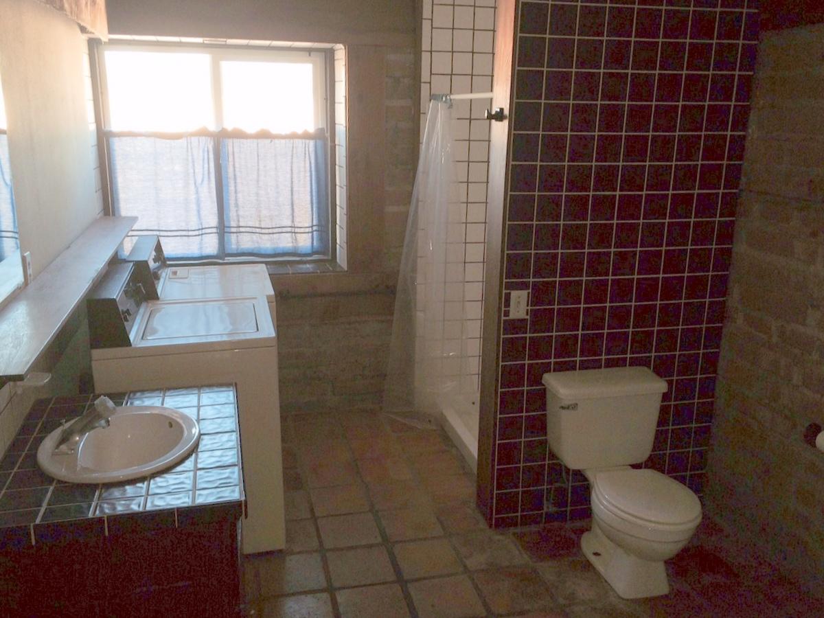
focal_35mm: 29
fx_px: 690
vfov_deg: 48.2
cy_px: 309
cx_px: 412
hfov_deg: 61.7
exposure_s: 1/30
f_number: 2.2
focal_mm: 4.15
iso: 40
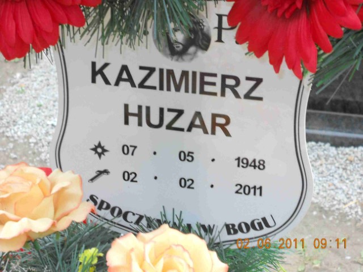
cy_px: 136
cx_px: 182
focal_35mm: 124
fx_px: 1300
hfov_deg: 15.9
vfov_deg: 12.0
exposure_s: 1/60
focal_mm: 20.49
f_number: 6
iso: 80
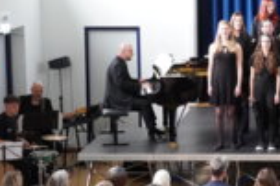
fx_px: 1137
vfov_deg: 9.4
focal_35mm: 146
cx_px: 324
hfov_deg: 13.7
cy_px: 64
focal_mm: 37
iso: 5000
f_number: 4.5
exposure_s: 1/160
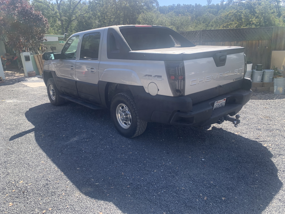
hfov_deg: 67.3
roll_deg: +3.2
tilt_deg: -17.3
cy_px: 107
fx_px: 214
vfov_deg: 53.1
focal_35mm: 26
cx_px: 142
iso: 25
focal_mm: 4.25
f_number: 1.8
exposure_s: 1/531
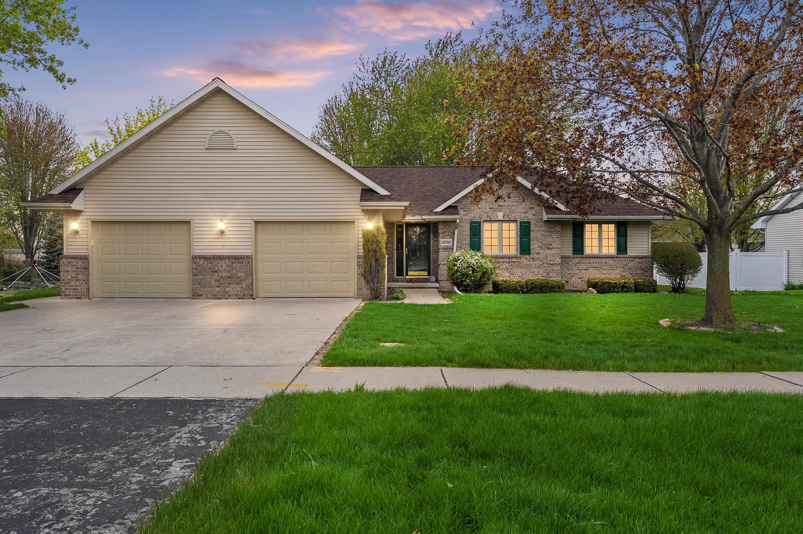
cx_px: 402
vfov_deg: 49.5
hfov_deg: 69.4
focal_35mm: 26
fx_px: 579
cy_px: 267
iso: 250
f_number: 10
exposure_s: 1/125
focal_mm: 26
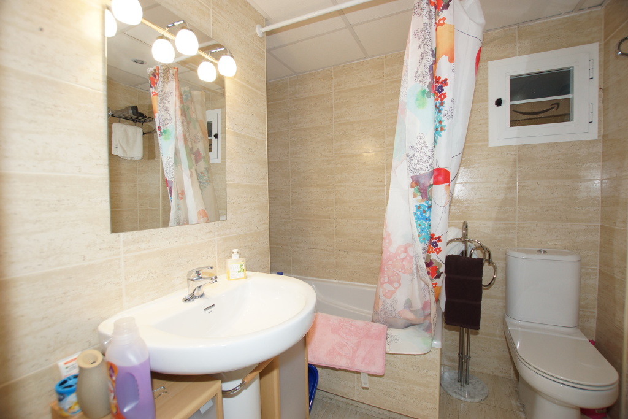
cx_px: 314
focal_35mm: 15
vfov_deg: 77.3
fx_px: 262
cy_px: 210
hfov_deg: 100.4
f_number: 4
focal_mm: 10
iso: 400
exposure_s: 1/60
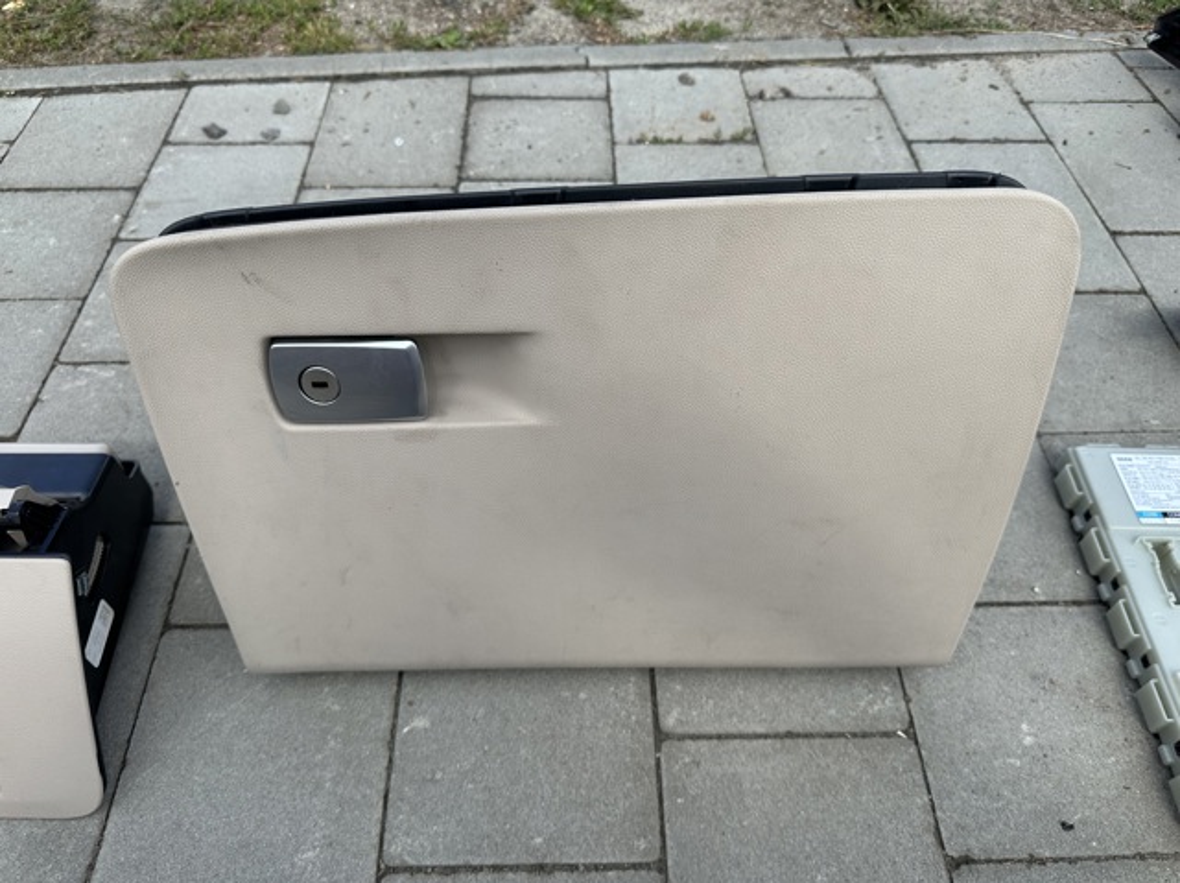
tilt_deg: -47.9
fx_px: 818
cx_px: 590
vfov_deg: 56.8
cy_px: 442
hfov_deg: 71.6
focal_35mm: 24
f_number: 1.78
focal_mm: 6.86
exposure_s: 1/2299
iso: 80
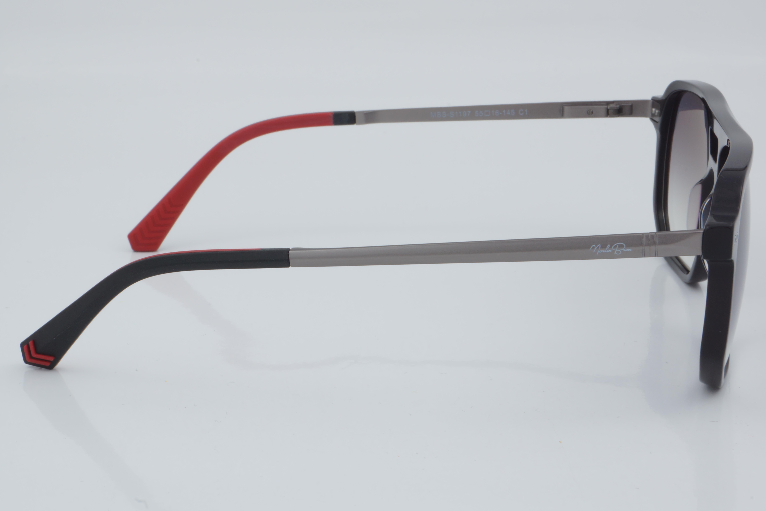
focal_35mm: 75
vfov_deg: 18.2
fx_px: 1596
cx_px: 383
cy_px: 256
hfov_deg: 27.0
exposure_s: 1/4
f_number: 32
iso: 100
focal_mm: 50
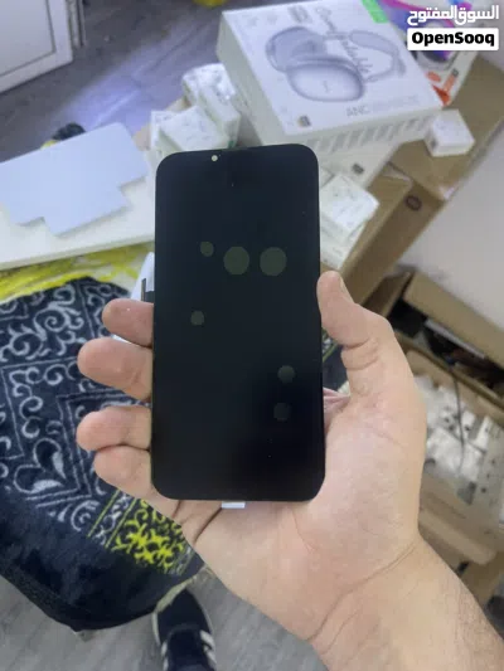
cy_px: 336
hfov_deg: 54.9
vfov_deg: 69.4
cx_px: 252
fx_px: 485
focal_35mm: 25
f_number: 1.6
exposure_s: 1/50
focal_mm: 5.1
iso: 160
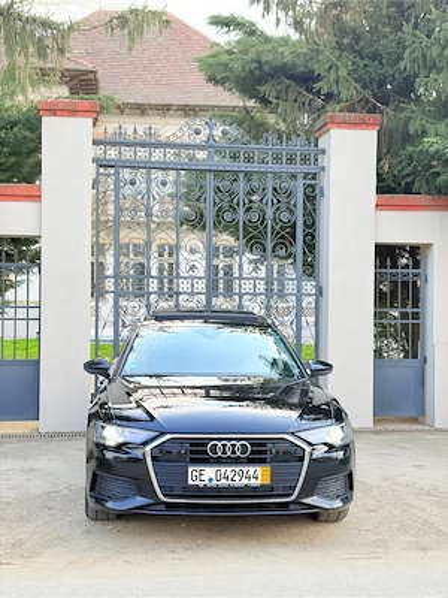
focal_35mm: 52
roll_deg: -0.4
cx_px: 224
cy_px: 299
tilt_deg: +0.5
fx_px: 897
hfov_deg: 28.0
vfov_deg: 36.8
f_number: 1.6
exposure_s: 1/359
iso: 32
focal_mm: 5.96
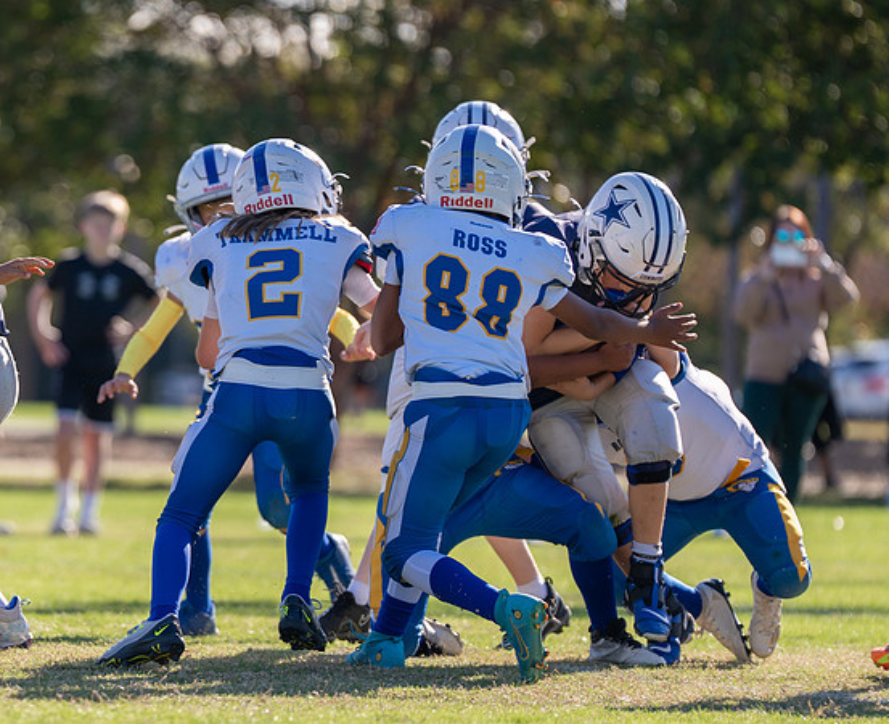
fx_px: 9124
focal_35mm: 344
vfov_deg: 4.5
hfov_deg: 5.6
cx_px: 83
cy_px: 371
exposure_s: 1/1250
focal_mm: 200
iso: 100
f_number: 2.8
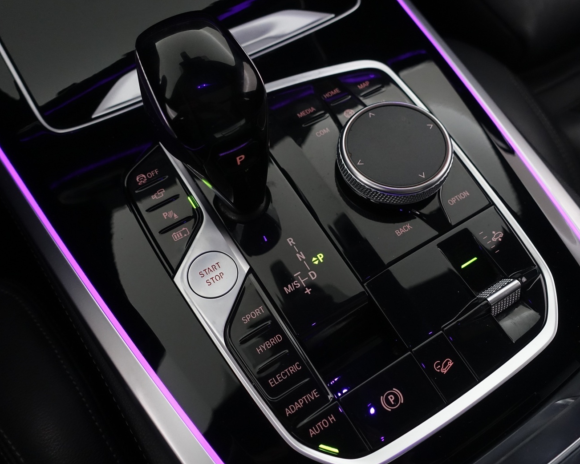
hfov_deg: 62.1
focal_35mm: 28
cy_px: 238
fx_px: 481
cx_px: 319
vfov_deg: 51.5
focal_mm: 8.8
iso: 1000
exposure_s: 1/50
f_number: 2.5
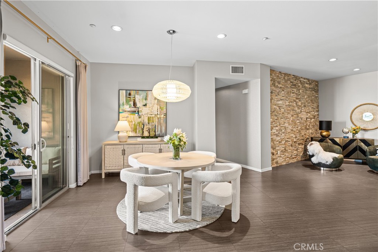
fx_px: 179
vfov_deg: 70.5
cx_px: 189
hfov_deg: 93.3
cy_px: 126
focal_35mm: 17
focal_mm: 17
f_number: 4
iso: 100
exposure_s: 1/2
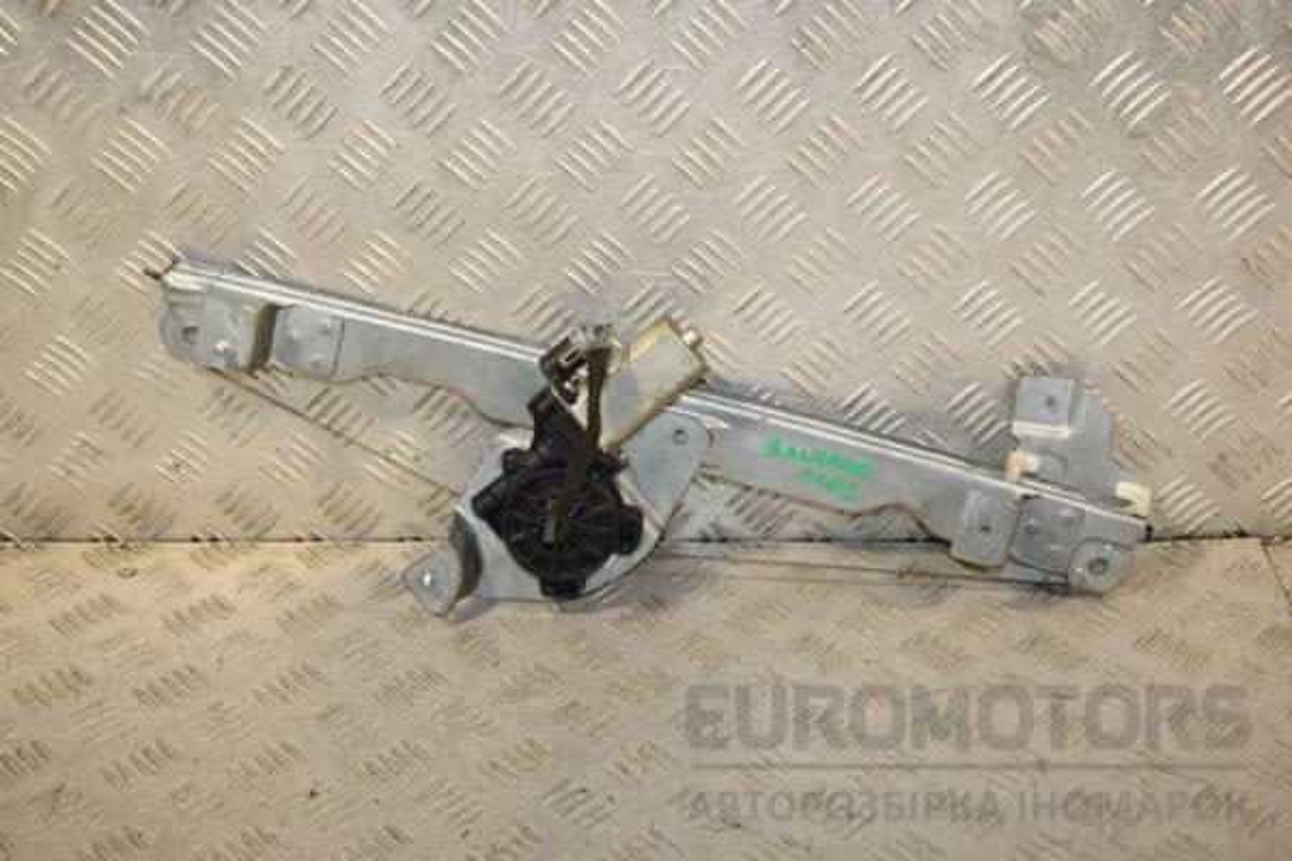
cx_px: 646
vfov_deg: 26.5
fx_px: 1830
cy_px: 430
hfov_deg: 38.9
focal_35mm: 51
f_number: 6.3
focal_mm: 34
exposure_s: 1/200
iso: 800
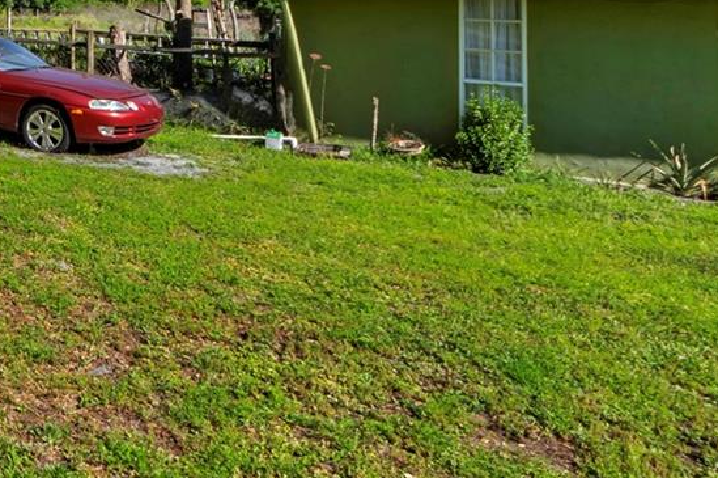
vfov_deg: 35.0
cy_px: 24
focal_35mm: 35
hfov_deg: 41.3
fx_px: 697
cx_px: -102
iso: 100
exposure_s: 1/160
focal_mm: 8
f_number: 10
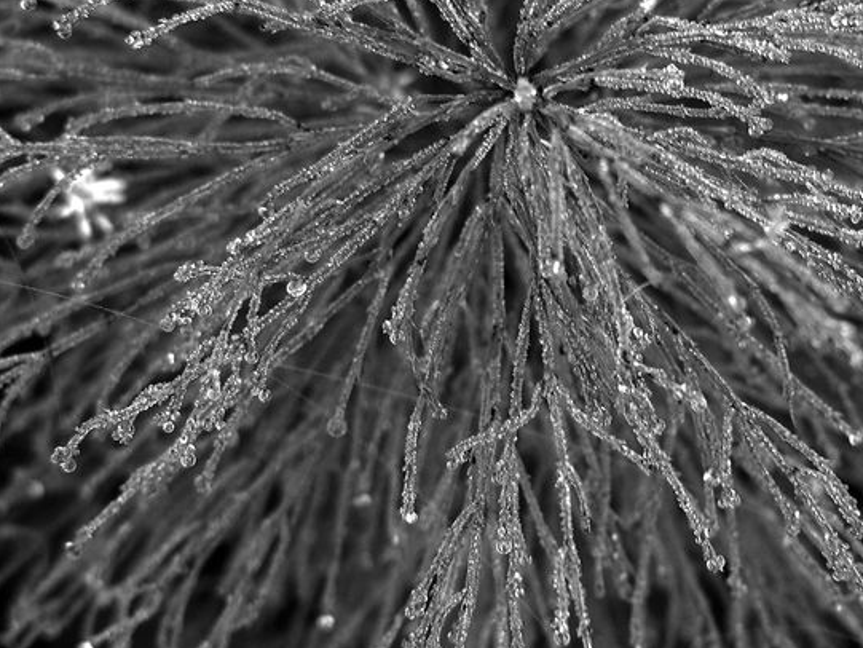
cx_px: 509
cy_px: 211
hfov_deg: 13.8
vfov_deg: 10.4
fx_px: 3566
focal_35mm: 143
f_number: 3.5
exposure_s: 1/49.3
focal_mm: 21.8
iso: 50
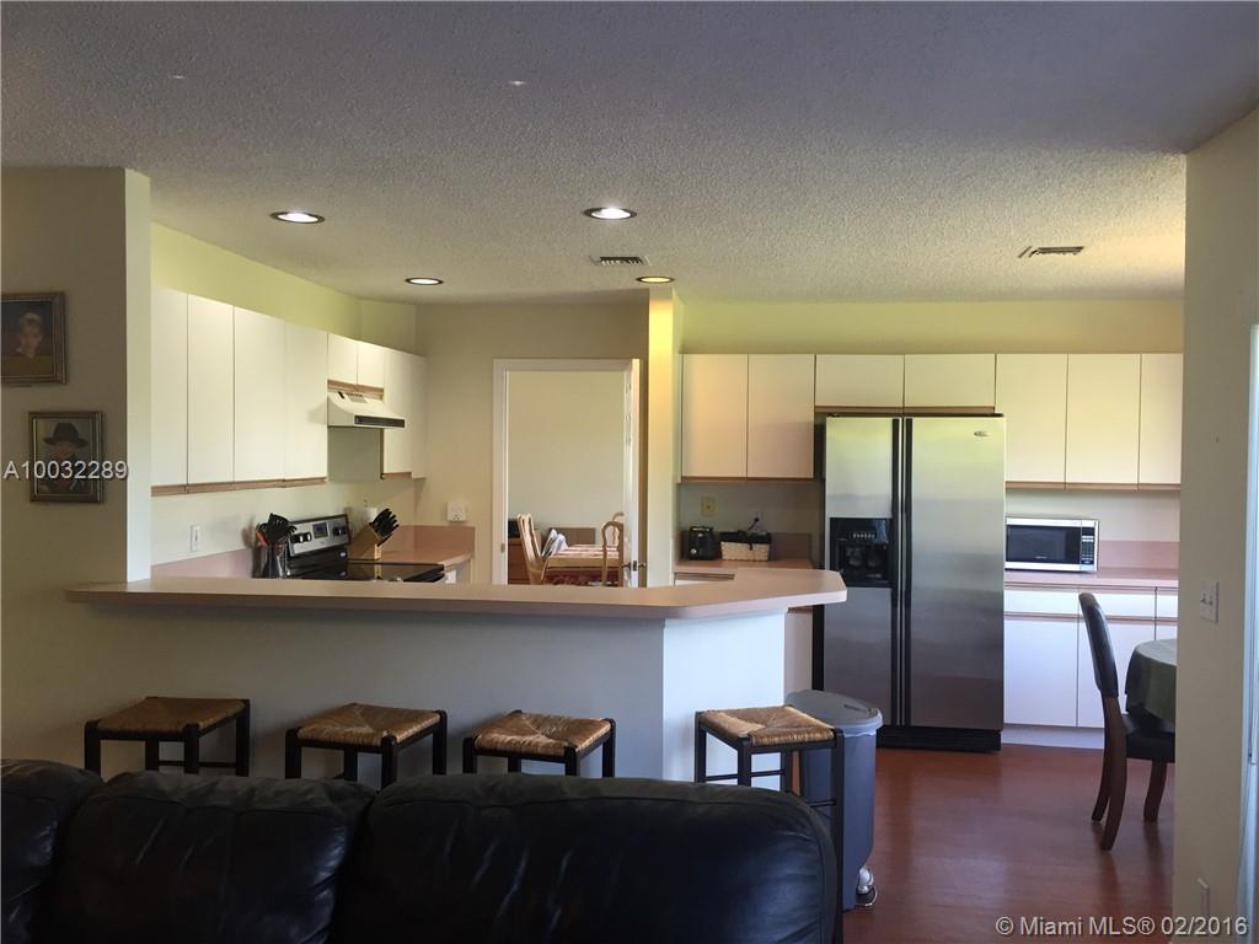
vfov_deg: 48.2
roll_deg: -1.3
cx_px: 630
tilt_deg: -0.1
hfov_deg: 61.7
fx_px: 1055
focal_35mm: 29
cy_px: 472
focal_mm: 4.15
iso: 80
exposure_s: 1/30
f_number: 2.2
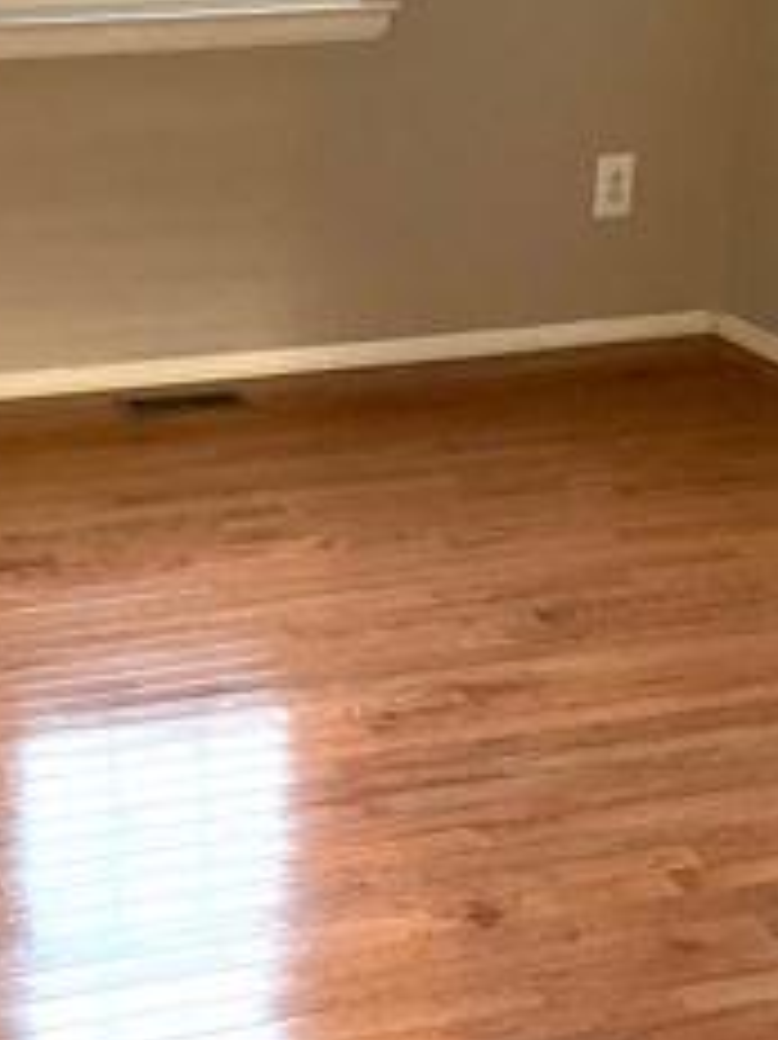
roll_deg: +0.7
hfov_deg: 20.0
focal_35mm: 72
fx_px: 2160
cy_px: 455
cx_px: 72
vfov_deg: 27.0
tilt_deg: -21.3
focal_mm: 5.1
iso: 400
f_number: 1.6
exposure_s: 1/40
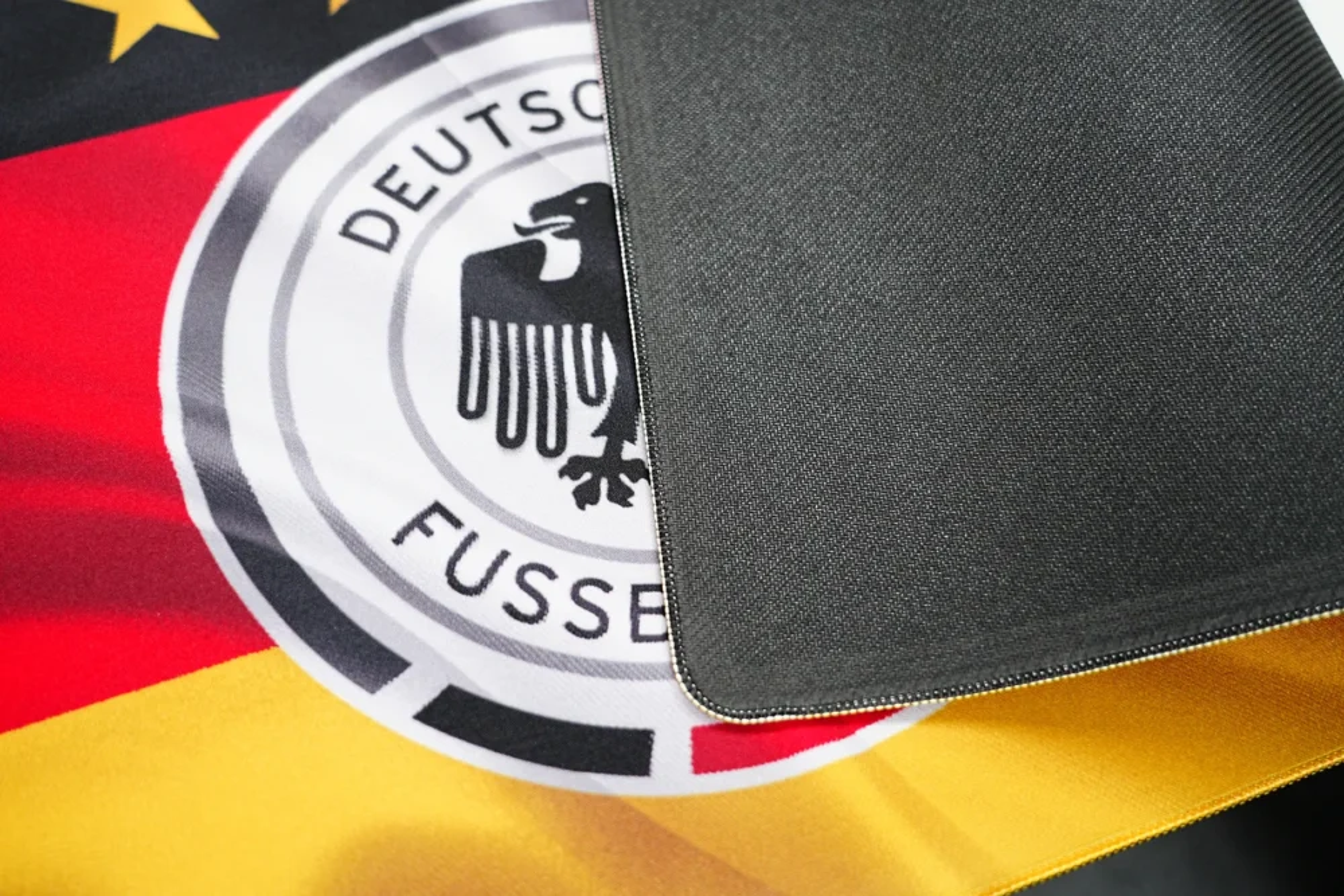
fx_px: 1531
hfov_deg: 47.4
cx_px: 672
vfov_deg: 32.6
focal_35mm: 41
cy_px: 448
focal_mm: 41
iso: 1250
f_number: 4
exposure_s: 1/40
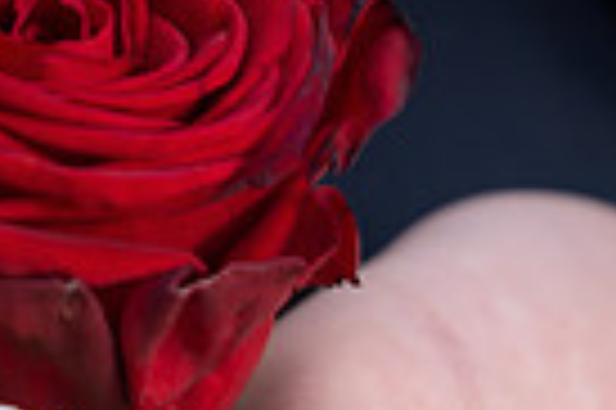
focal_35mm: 293
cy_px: 732
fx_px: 5008
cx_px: 454
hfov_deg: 7.0
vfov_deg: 4.6
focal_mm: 69
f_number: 4
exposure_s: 1/125
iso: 100
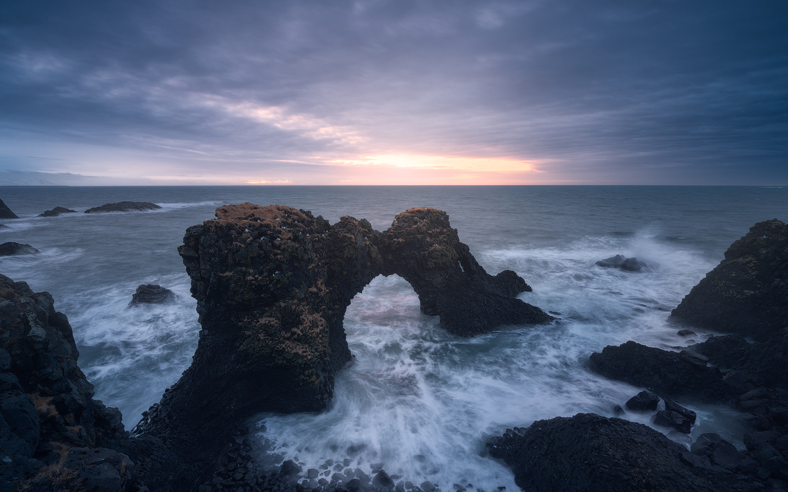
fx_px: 344
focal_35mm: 16
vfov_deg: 71.0
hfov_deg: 97.8
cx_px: 387
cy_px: 275
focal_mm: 14
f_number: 8
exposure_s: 3
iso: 100
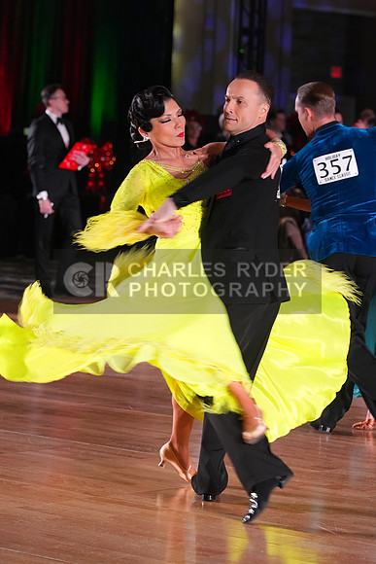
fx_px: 2317
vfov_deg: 13.9
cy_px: 282
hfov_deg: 9.3
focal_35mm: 148
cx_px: 188
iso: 4000
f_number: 5.6
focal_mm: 148
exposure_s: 1/200
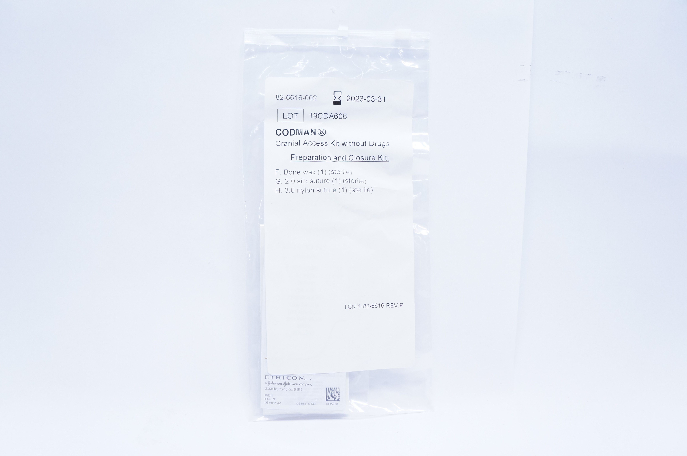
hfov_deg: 62.0
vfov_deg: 43.5
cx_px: 344
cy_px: 228
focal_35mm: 30
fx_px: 572
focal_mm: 20
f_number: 5
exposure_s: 1/125
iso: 1600
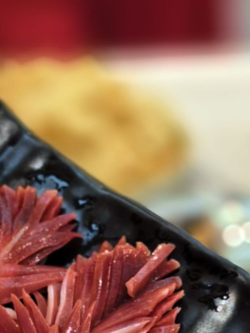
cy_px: 443
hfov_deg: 16.0
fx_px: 886
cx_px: 92
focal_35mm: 92
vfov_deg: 19.5
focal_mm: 5.75
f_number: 2
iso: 160
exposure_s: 1/100
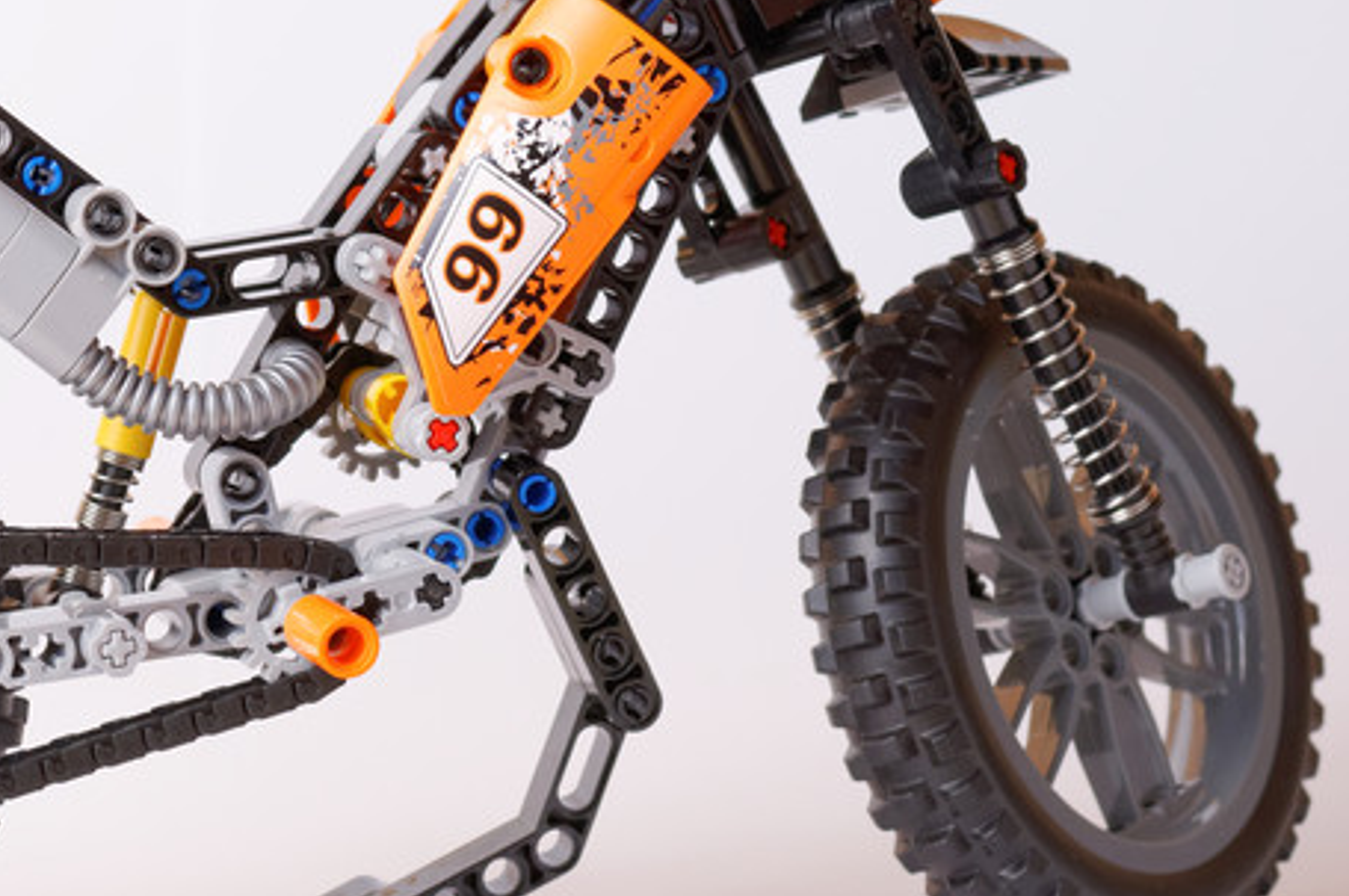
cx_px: 417
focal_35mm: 148
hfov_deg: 13.9
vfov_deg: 9.2
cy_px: 340
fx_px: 5540
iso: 200
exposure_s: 1/160
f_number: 6.3
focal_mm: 50
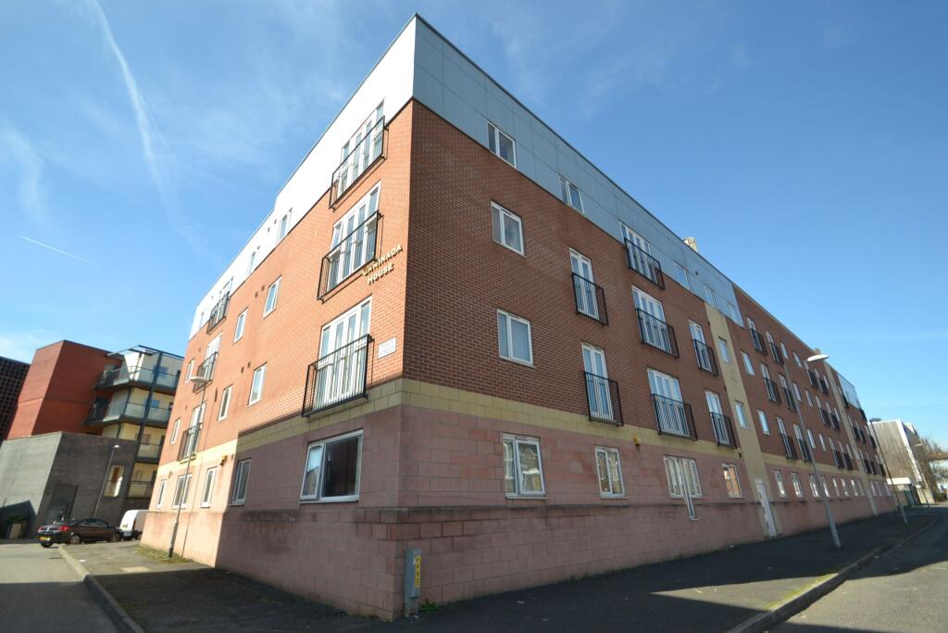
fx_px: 395
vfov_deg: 77.3
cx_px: 474
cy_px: 316
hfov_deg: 100.4
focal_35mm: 15
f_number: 3.5
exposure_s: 1/500
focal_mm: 10
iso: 100
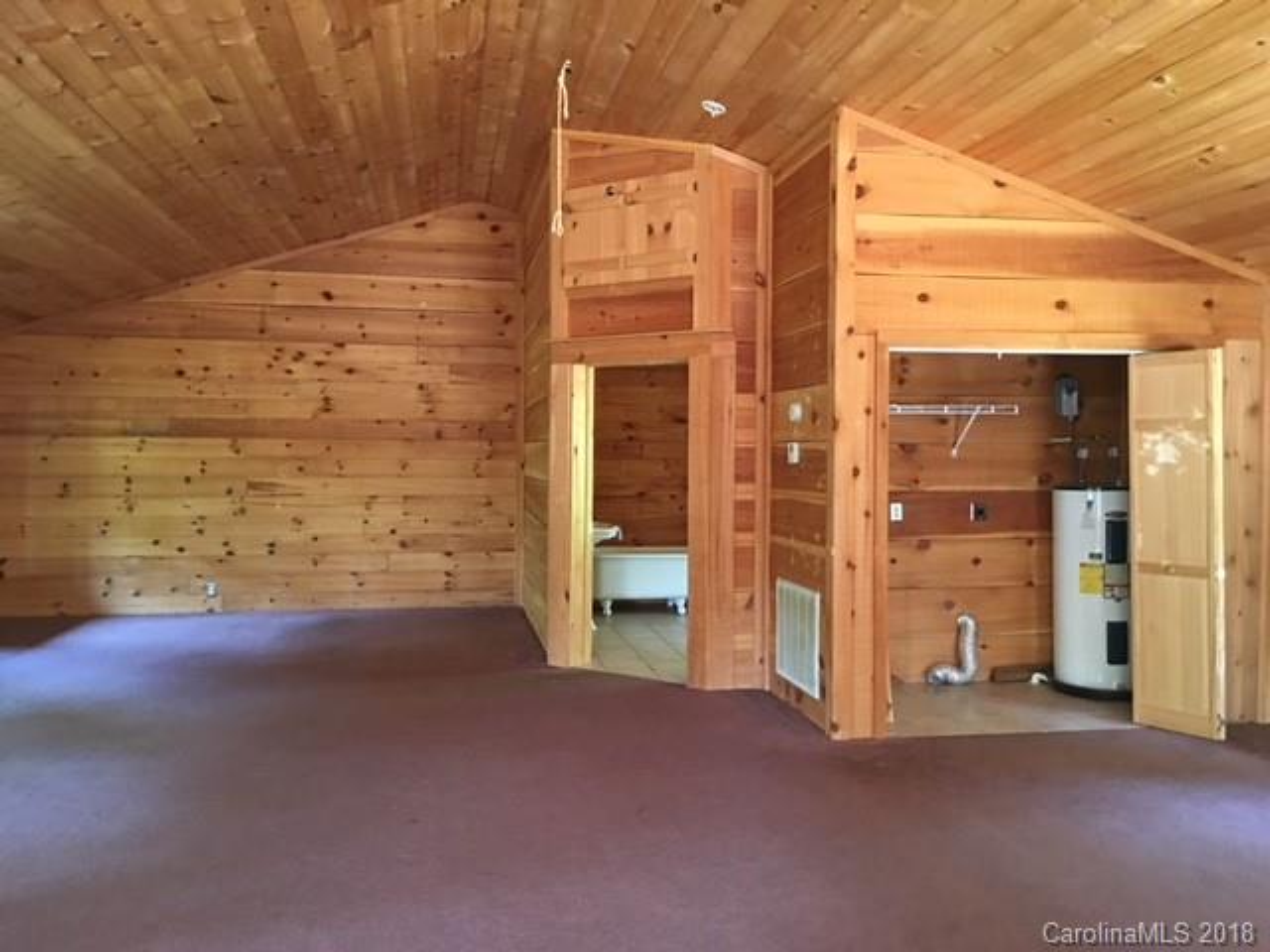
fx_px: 1064
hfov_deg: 61.7
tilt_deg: +1.1
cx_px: 635
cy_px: 476
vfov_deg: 48.2
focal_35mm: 29
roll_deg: -1.3
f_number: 2.2
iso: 50
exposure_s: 1/4
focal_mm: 4.15
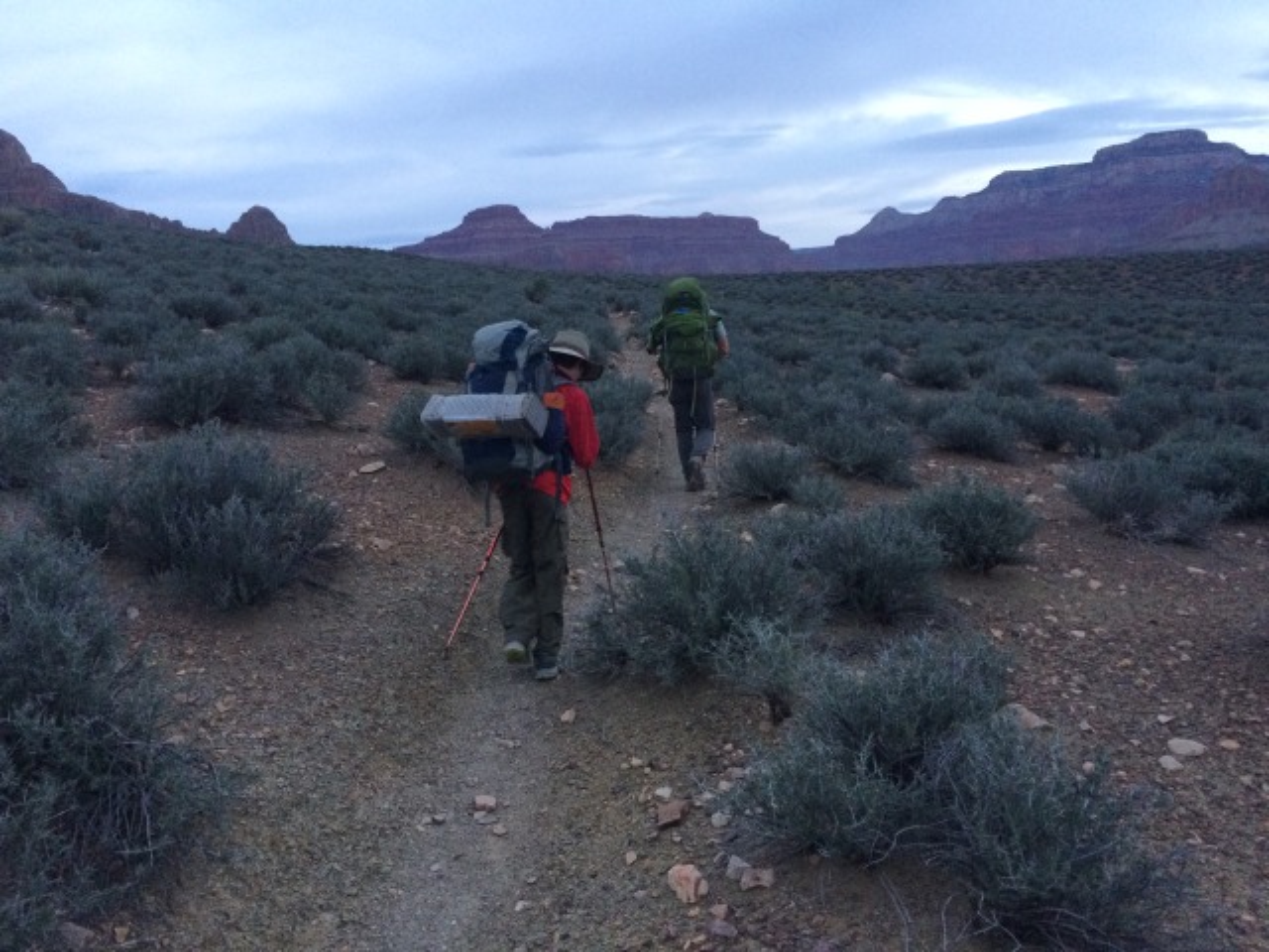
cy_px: 476
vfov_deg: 48.2
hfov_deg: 61.7
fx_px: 1063
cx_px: 634
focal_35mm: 29
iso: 200
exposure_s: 1/30
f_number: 2.2
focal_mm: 4.15
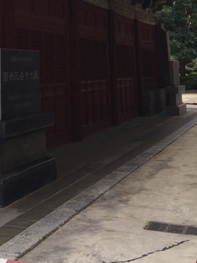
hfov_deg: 20.1
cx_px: 28
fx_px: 547
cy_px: -35
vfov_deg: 24.9
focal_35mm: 72
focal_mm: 4.15
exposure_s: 1/620
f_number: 2.2
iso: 25
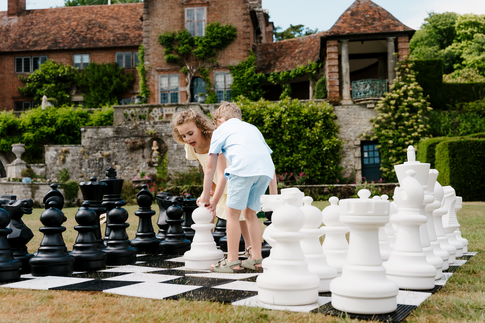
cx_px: 242
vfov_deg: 32.8
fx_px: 550
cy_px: 162
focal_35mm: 41
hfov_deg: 47.6
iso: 320
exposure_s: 1/2000
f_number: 4
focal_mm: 40.8
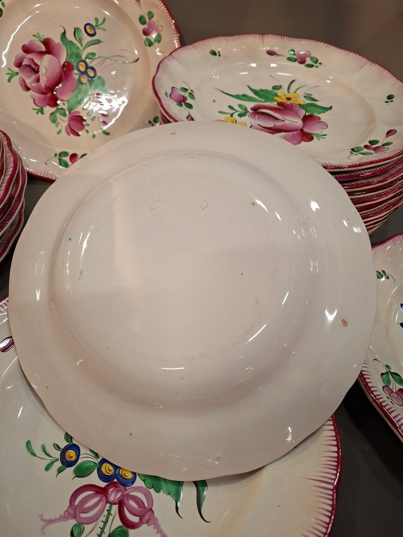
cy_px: 261
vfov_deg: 71.6
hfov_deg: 56.8
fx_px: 372
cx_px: 195
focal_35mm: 24
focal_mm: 5.54
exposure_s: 1/50
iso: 250
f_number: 1.8
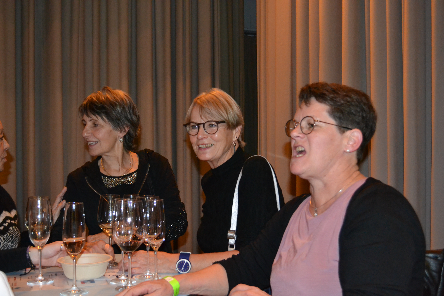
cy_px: 148
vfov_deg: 30.8
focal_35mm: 44
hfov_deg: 45.0
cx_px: 222
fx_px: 536
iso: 3200
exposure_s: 1/60
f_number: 4.5
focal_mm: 29
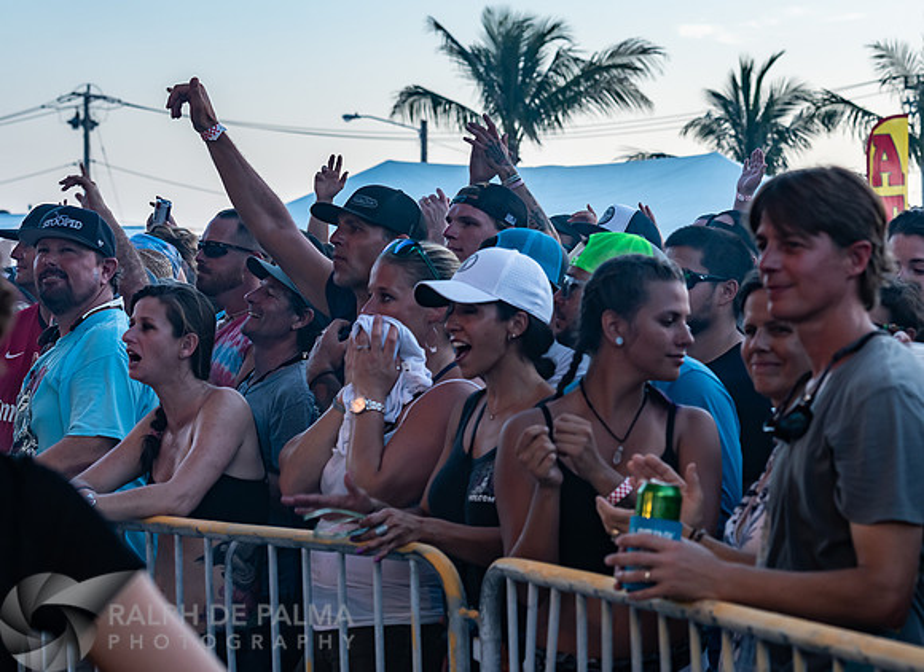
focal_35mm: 99
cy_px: 258
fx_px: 2603
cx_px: 639
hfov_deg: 20.0
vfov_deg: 14.7
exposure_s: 1/160
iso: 400
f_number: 5.6
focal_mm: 70
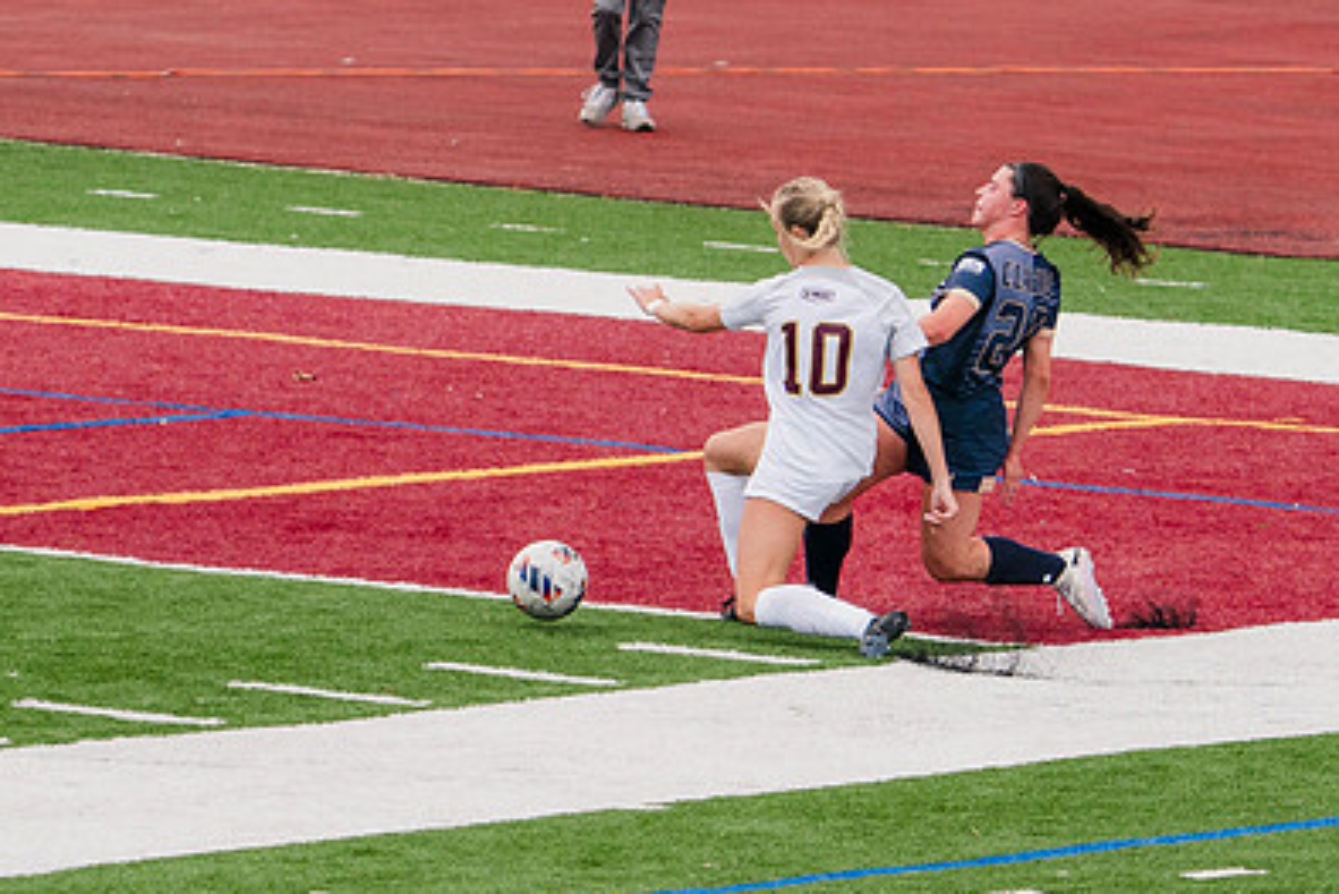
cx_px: 723
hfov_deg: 4.4
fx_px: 17561
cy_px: 471
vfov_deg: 2.9
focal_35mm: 472
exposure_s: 1/1600
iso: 640
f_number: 5.6
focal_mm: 200
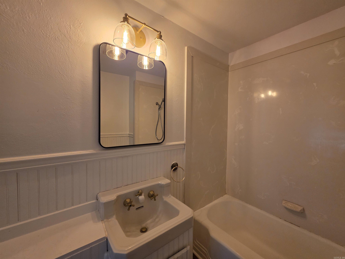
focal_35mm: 13
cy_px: 130
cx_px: 172
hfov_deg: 106.2
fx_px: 130
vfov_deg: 89.9
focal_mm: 2.2
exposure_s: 1/120
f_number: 1.9
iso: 250
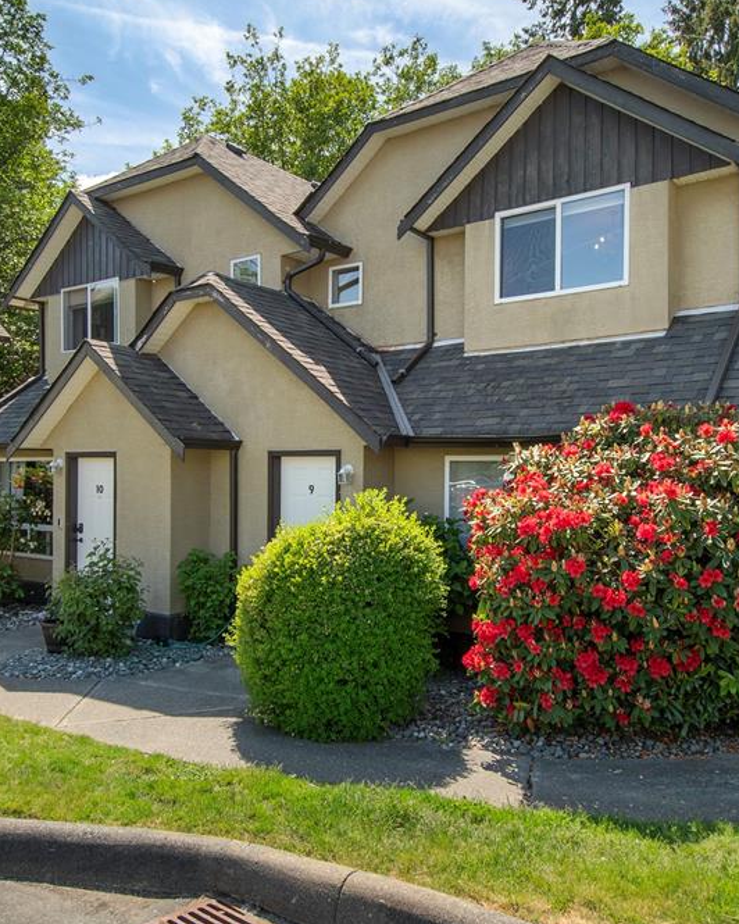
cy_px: 456
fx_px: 711
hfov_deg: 54.9
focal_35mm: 26
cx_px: 351
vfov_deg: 66.0
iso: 125
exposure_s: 1/320
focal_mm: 12
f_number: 8
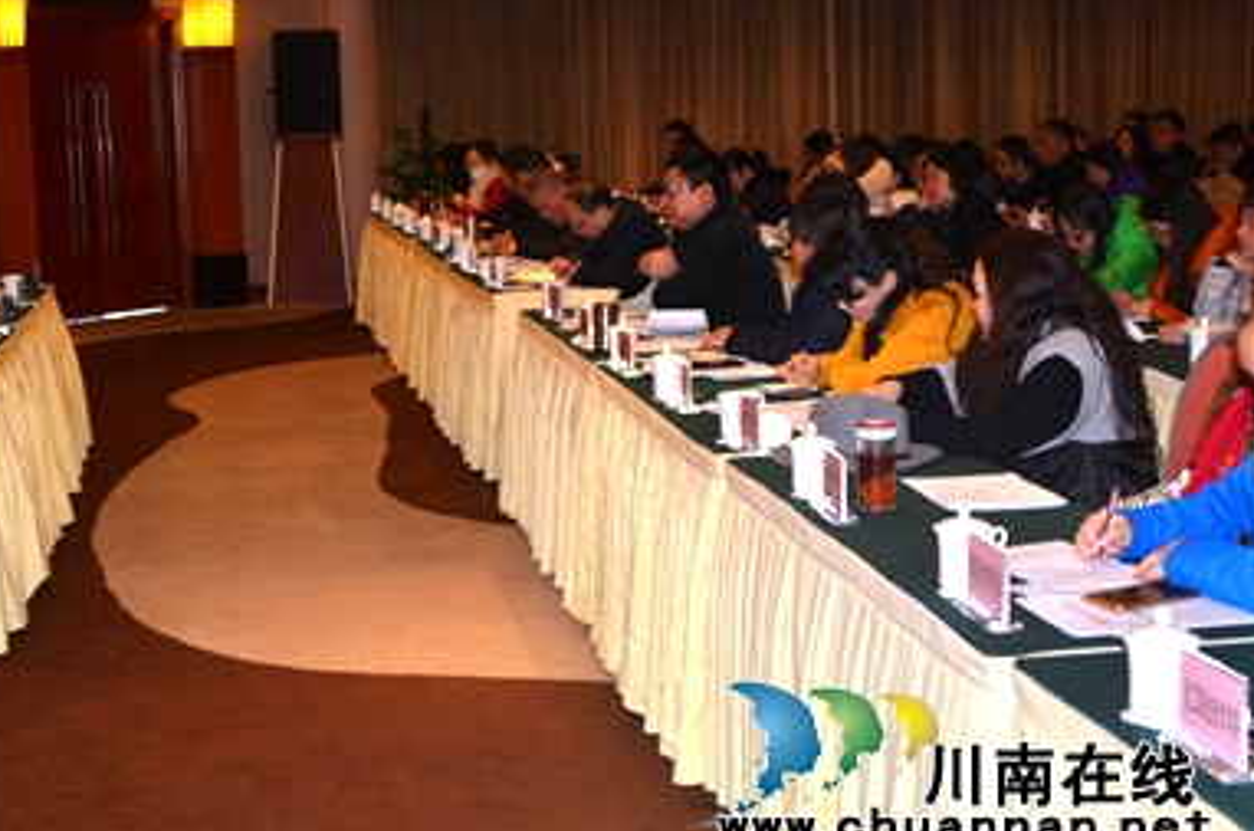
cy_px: 379
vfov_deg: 24.5
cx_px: 509
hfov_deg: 36.2
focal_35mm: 55
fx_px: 1912
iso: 100
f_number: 3.5
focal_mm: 28
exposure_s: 1/60
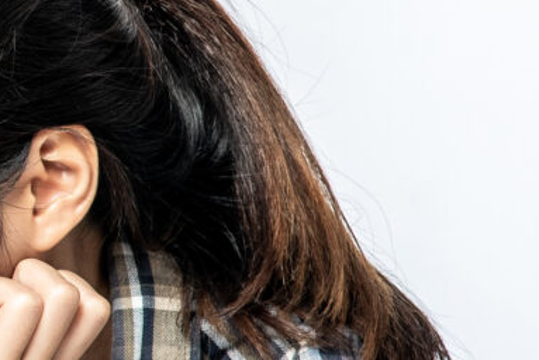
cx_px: -773
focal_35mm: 568
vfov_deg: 2.4
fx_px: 8510
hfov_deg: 3.6
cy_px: 54
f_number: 4
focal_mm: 85
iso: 100
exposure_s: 1/200
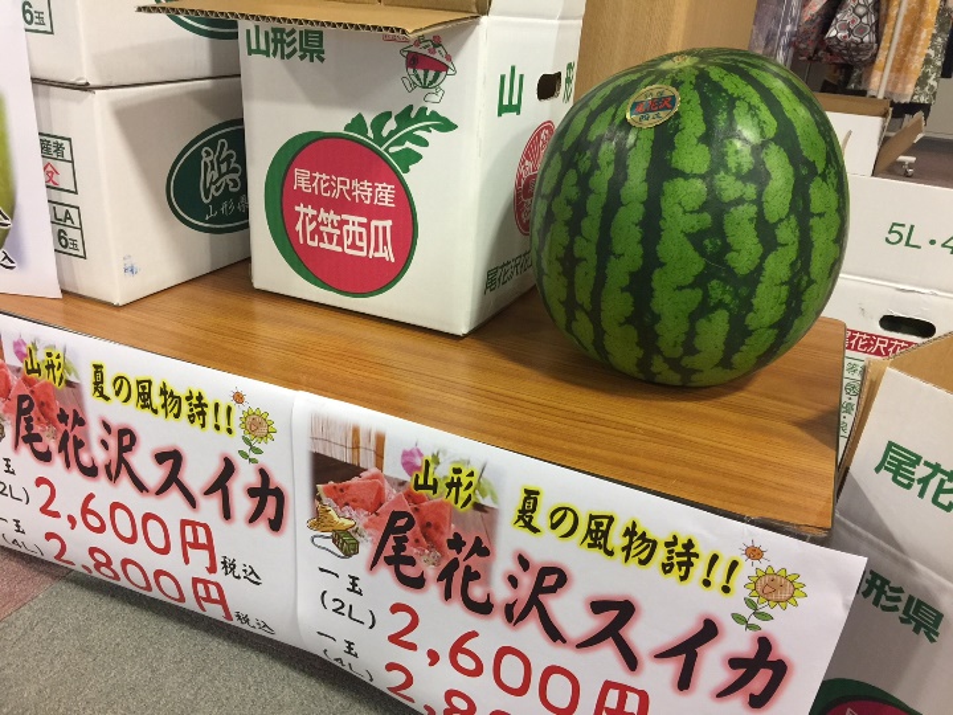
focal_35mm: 29
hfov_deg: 61.7
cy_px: 358
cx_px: 476
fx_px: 798
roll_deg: -5.5
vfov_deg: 48.2
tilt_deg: -23.8
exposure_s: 1/17
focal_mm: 4.15
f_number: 2.2
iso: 80
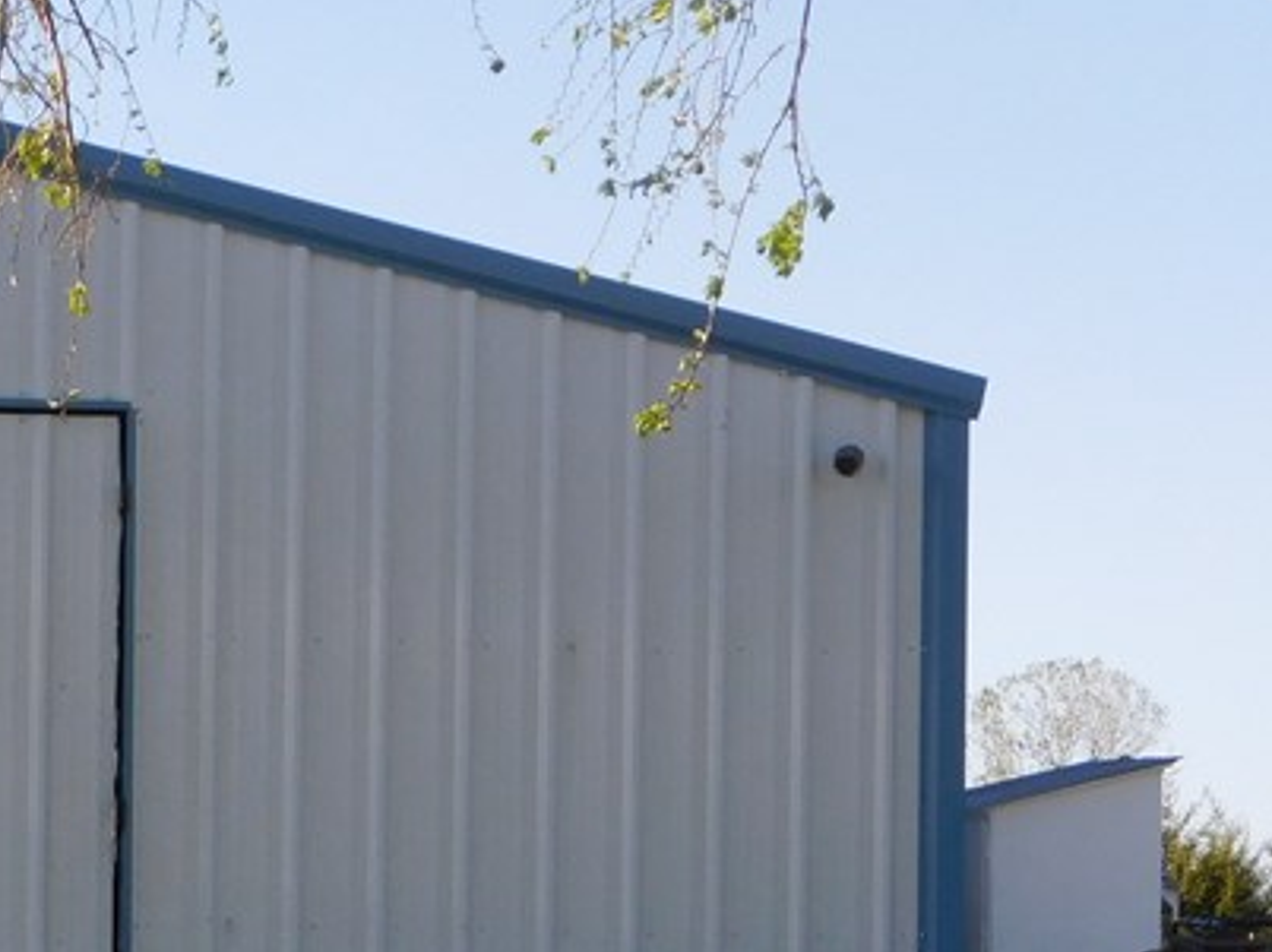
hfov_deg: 9.6
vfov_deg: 7.3
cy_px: 832
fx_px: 7492
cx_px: -234
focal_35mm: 204
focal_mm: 14.2
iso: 125
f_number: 4.4
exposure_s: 1/500
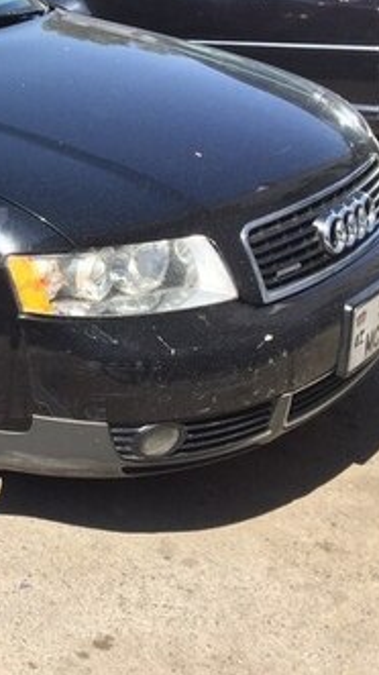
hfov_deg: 17.1
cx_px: -200
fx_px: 1126
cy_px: 238
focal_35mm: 63
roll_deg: +1.6
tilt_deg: -19.7
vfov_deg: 33.1
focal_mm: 4.15
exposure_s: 1/1109
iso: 32
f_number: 2.2
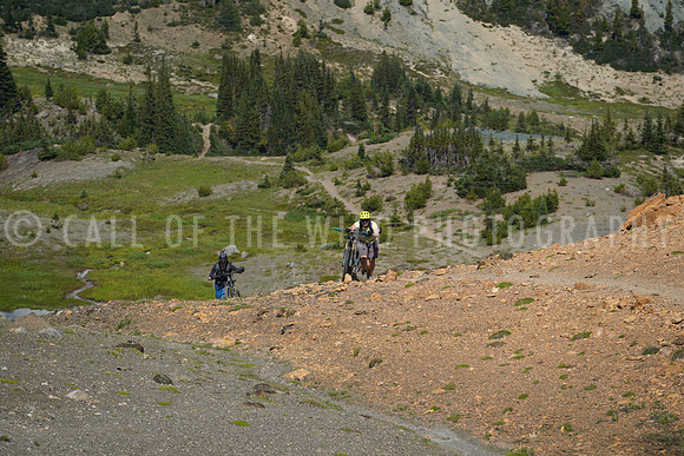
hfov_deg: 10.3
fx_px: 3801
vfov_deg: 6.9
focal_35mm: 200
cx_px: 342
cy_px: 228
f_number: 5.6
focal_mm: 200
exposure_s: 1/400
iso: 125
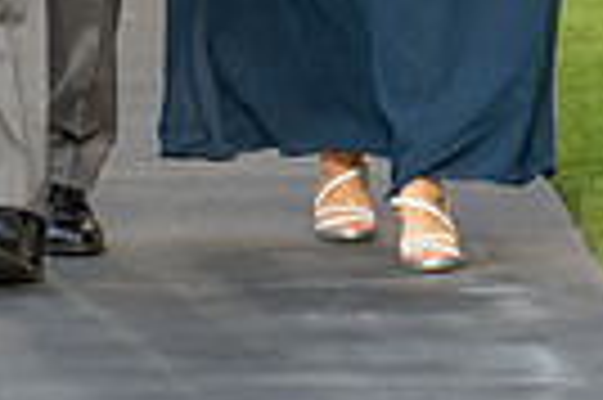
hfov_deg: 2.8
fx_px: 12313
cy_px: -285
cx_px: 72
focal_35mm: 736
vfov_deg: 1.9
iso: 400
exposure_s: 1/400
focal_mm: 170
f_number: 6.3
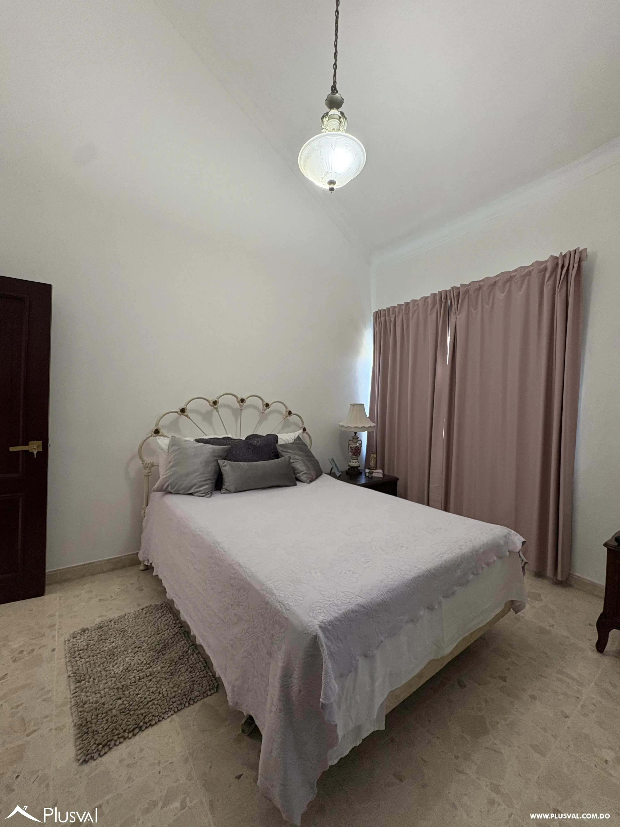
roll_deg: -2.5
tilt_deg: -0.5
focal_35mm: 14
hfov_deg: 85.7
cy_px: 414
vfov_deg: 102.1
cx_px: 310
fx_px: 334
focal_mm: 2.22
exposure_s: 1/60
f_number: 2.2
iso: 250
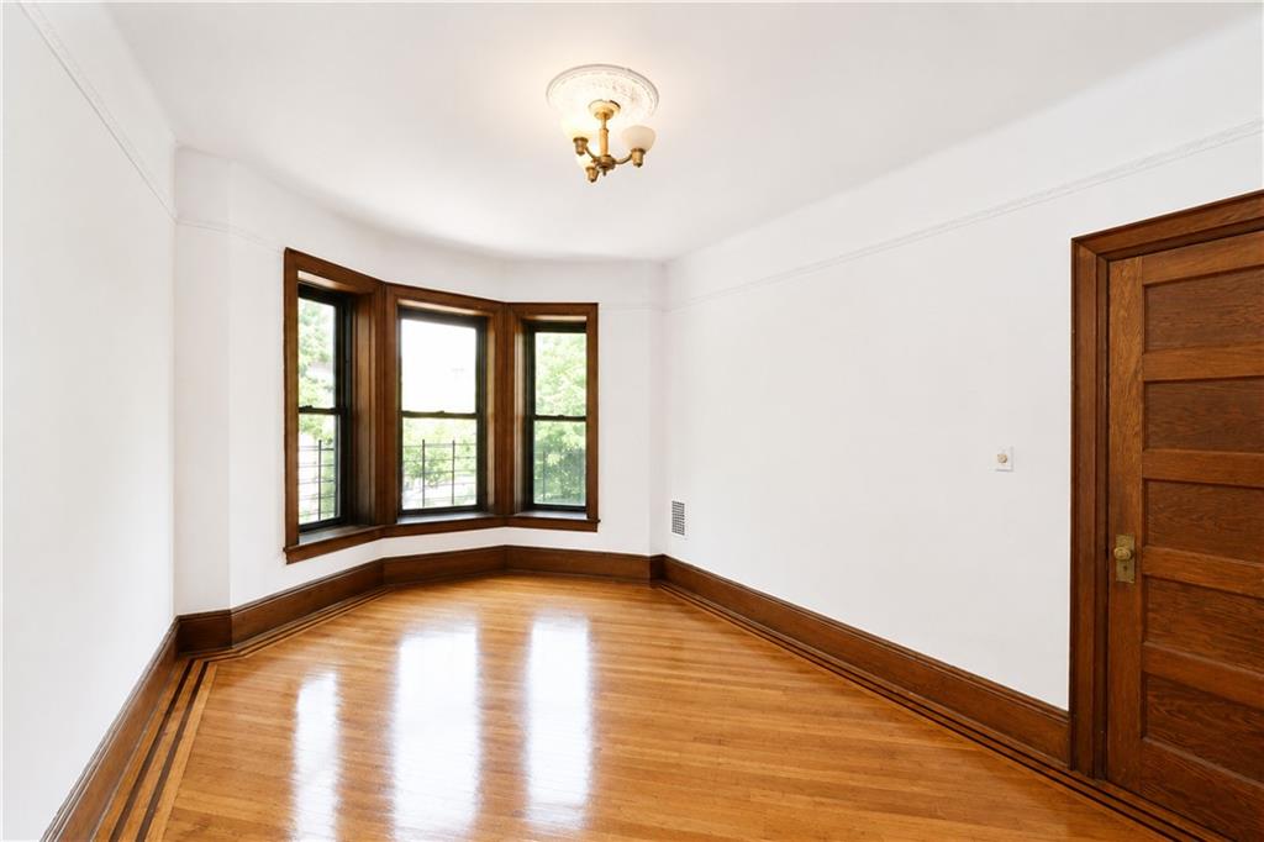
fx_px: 526
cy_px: 421
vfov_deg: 77.3
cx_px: 632
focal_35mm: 15
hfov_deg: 100.4
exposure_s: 1/60
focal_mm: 10
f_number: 13
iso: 2000
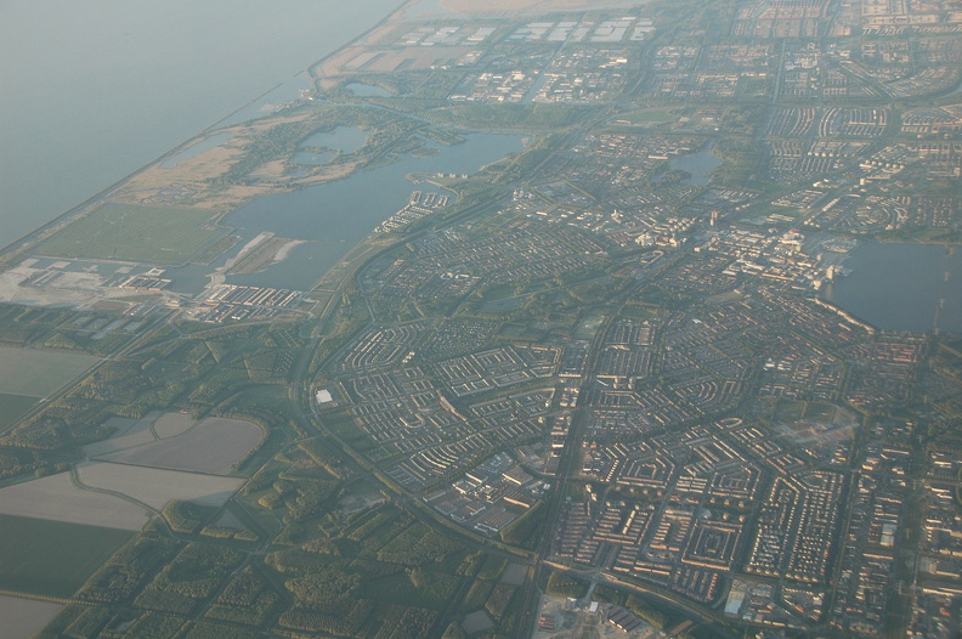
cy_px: 320
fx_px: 1401
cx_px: 481
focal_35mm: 52
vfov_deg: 25.7
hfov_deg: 37.9
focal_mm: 35
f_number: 5
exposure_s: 1/100
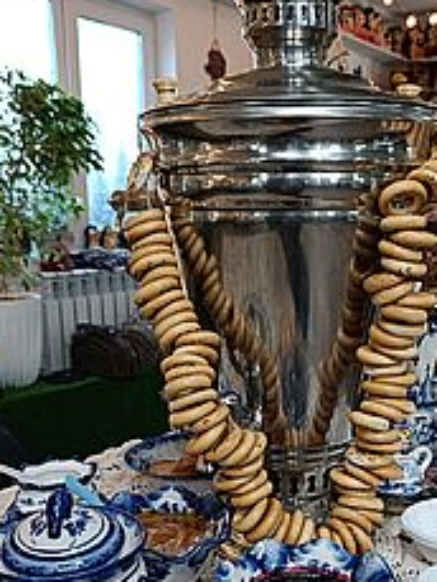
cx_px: 264
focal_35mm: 40
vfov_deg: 46.0
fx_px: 673
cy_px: 391
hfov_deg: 35.9
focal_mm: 6.11
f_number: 1.65
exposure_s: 1/50
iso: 909
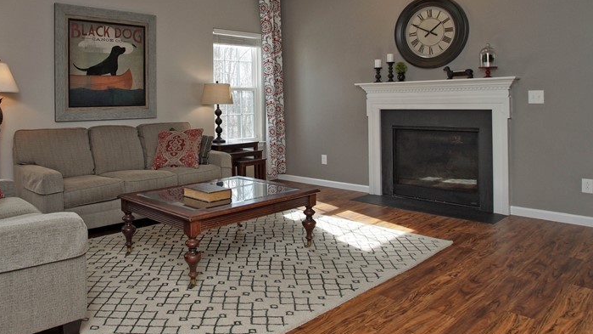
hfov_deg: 68.8
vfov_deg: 42.3
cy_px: 100
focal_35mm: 27
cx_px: 212
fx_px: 422
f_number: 4.5
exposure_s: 1/60
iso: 100
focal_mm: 11
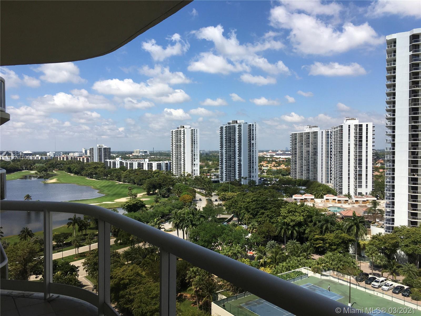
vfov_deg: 48.2
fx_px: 353
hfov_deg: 61.7
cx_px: 210
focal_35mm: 29
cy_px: 158
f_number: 2.2
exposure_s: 1/2137
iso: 25
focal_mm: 4.15
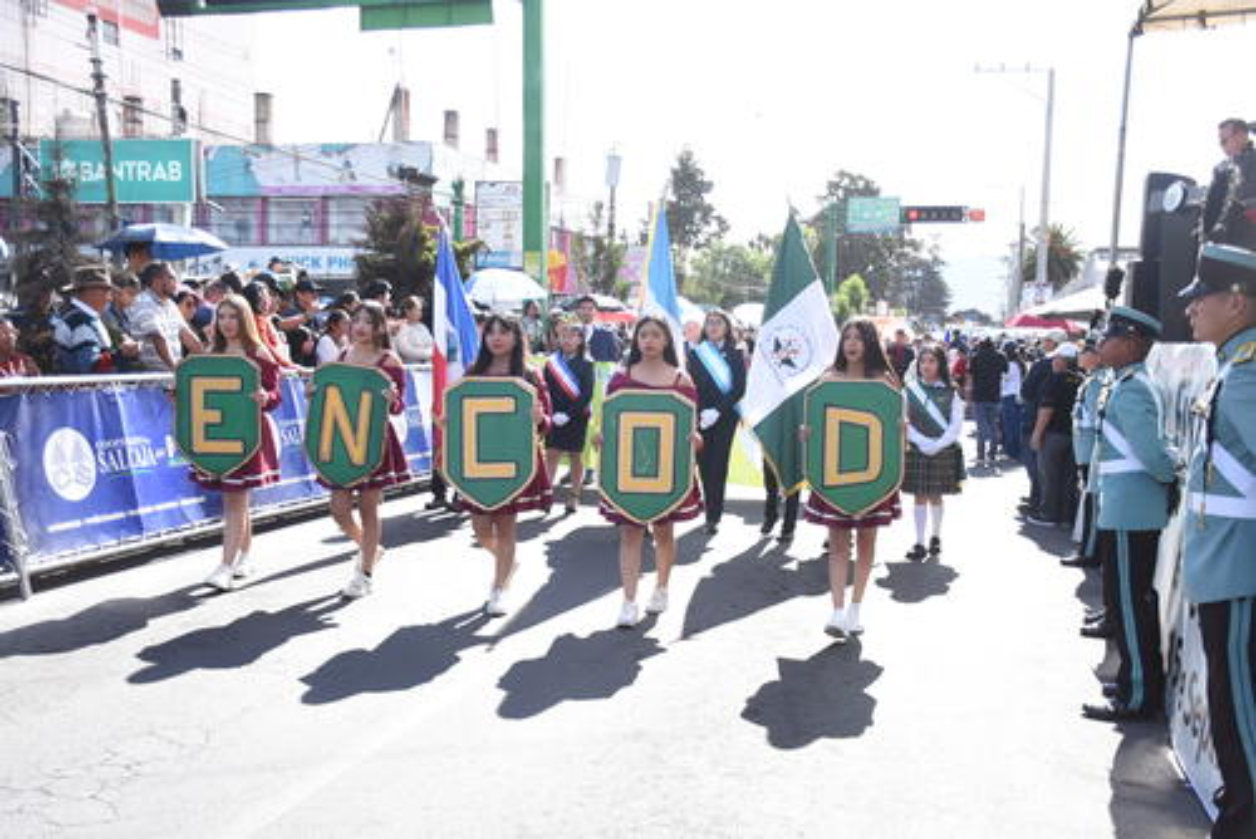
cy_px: 420
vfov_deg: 34.3
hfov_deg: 49.5
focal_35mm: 39
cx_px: 628
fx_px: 1361
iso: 800
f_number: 3.8
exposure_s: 1/2000
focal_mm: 26
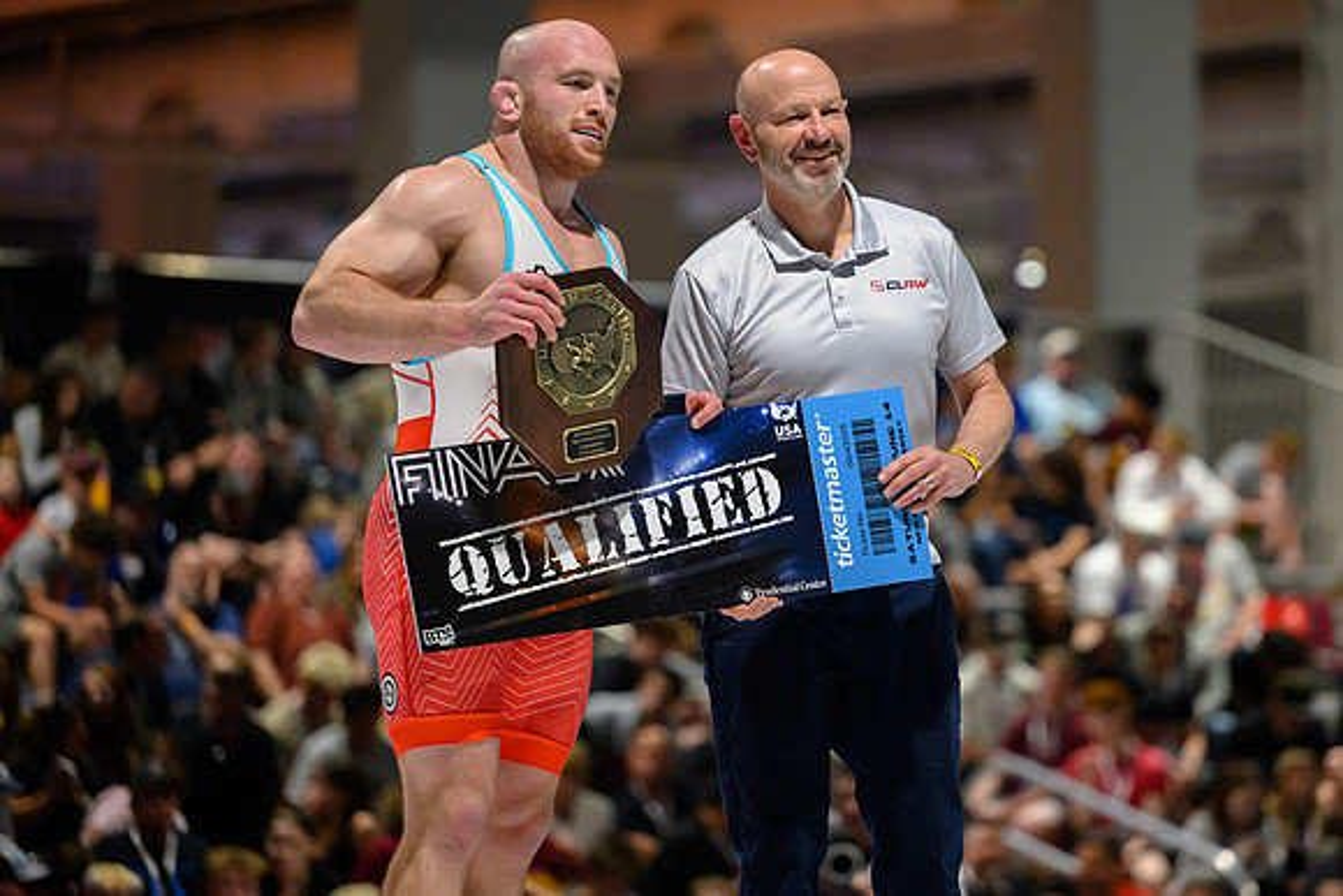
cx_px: 810
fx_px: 6760
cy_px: 364
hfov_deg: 11.3
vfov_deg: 7.6
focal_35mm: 181
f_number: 2.8
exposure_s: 1/640
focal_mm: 150
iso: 5000
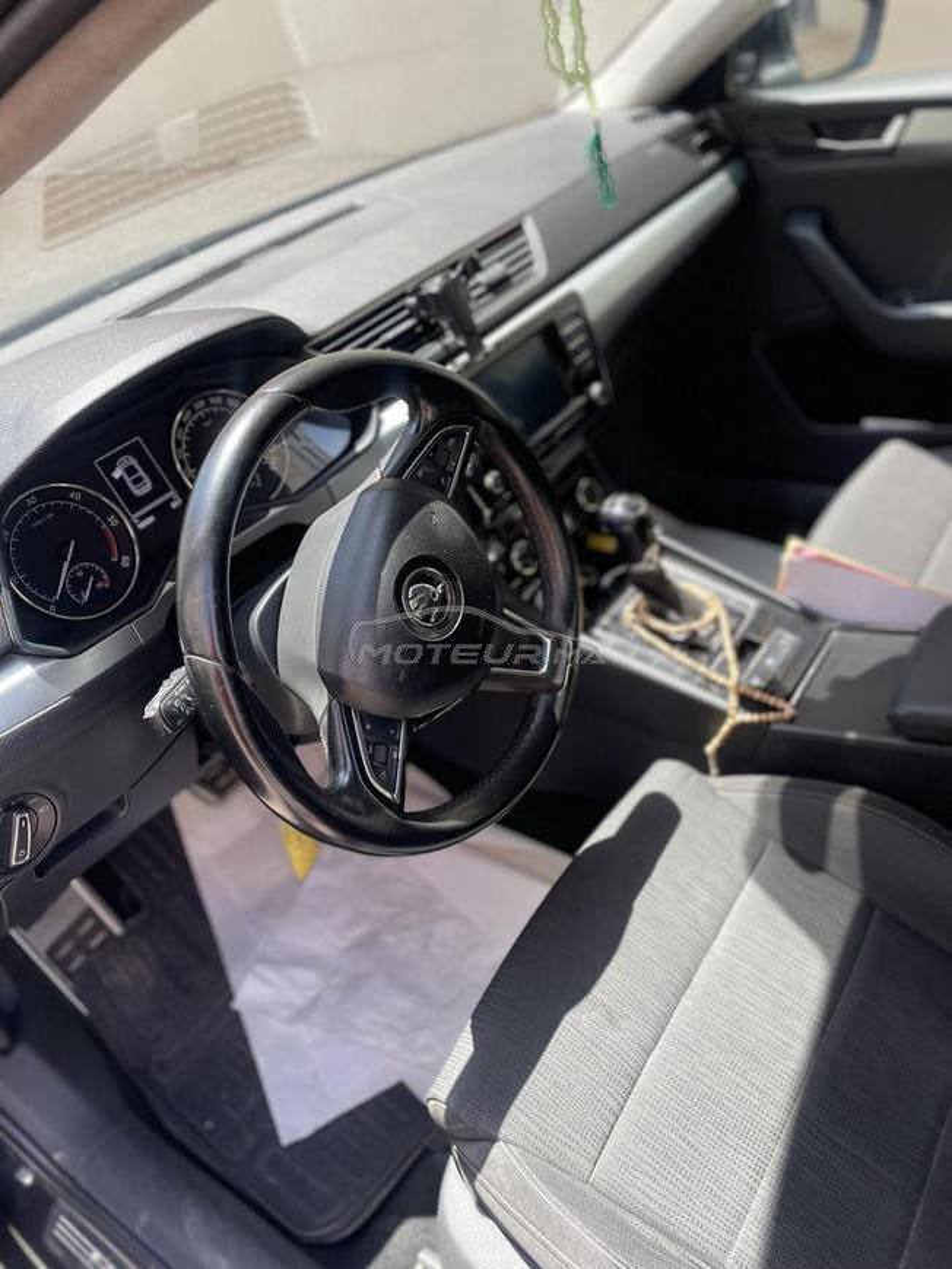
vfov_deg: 67.3
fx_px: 953
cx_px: 476
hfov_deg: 53.1
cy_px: 634
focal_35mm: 26
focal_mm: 4.2
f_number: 1.6
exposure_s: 1/418
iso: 50
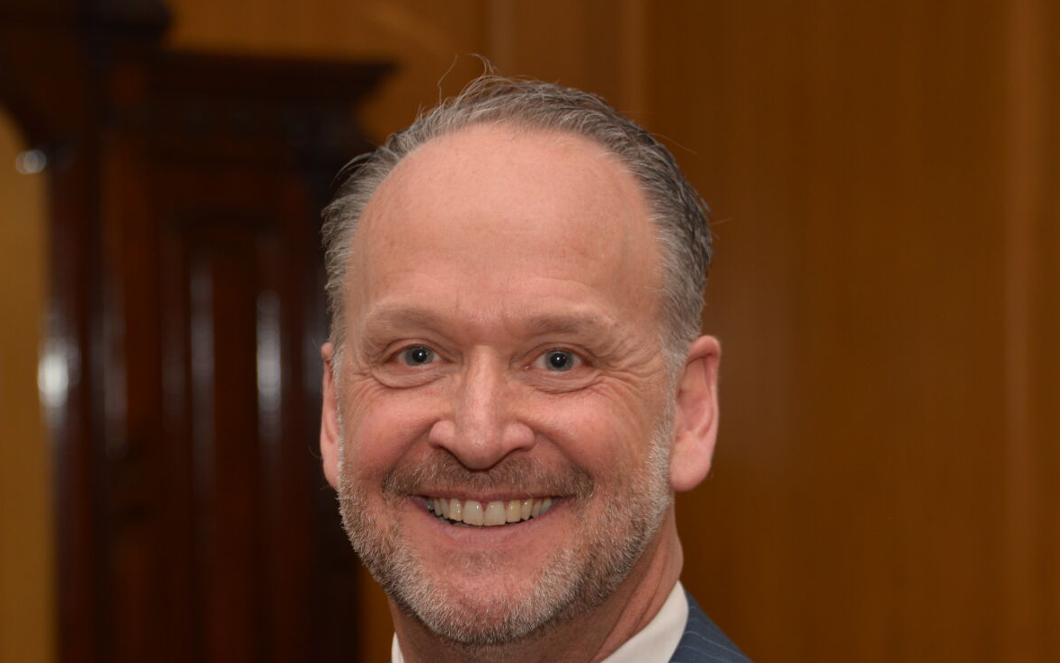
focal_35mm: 137
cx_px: 398
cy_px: 517
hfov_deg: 15.2
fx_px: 3958
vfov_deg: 9.6
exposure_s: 1/60
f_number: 5.3
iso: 320
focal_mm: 90
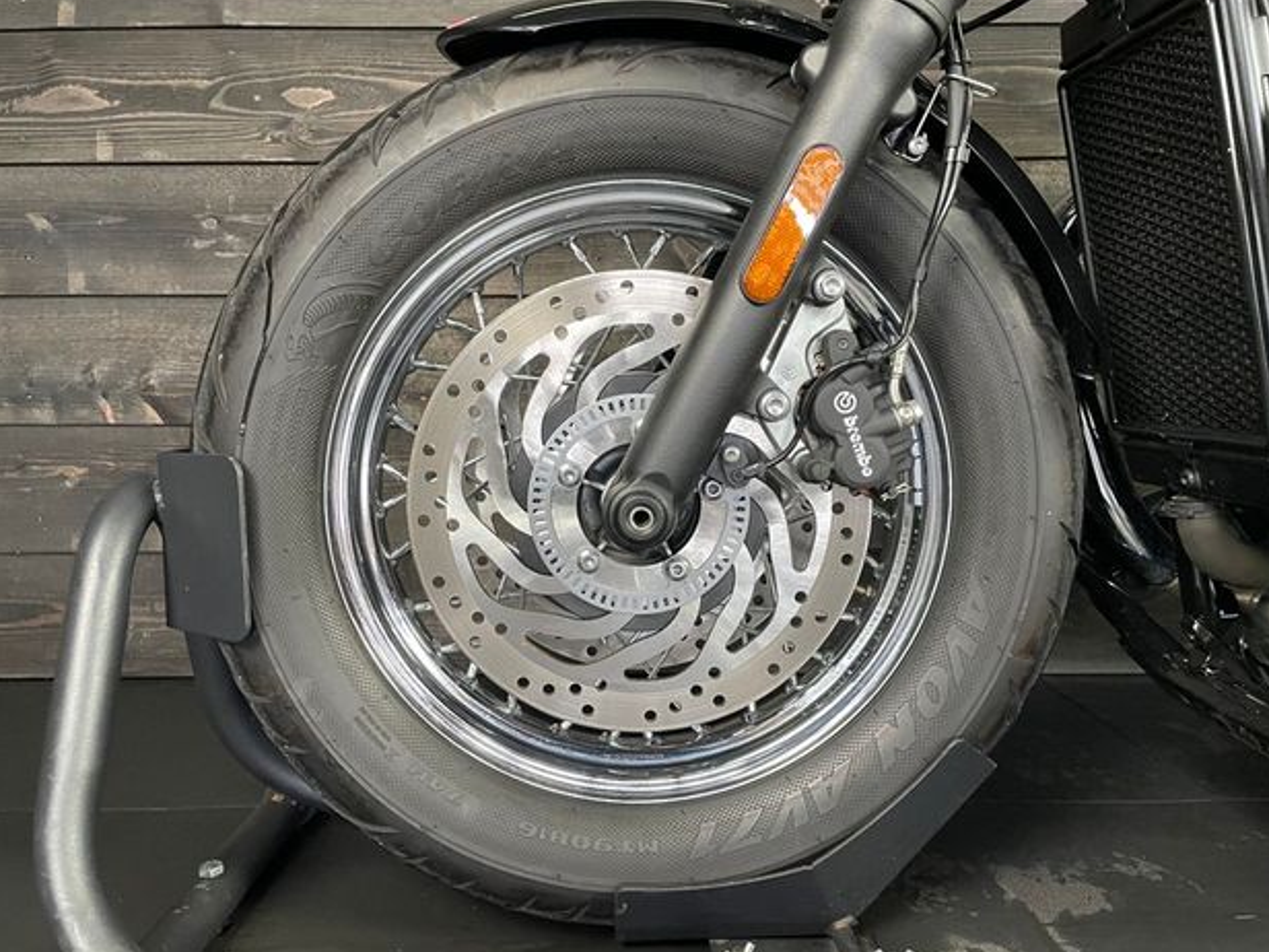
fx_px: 990
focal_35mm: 27
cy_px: 462
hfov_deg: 65.3
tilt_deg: -3.4
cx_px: 618
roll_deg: +0.4
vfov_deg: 51.3
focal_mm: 4.2
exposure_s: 1/50
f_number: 1.6
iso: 320
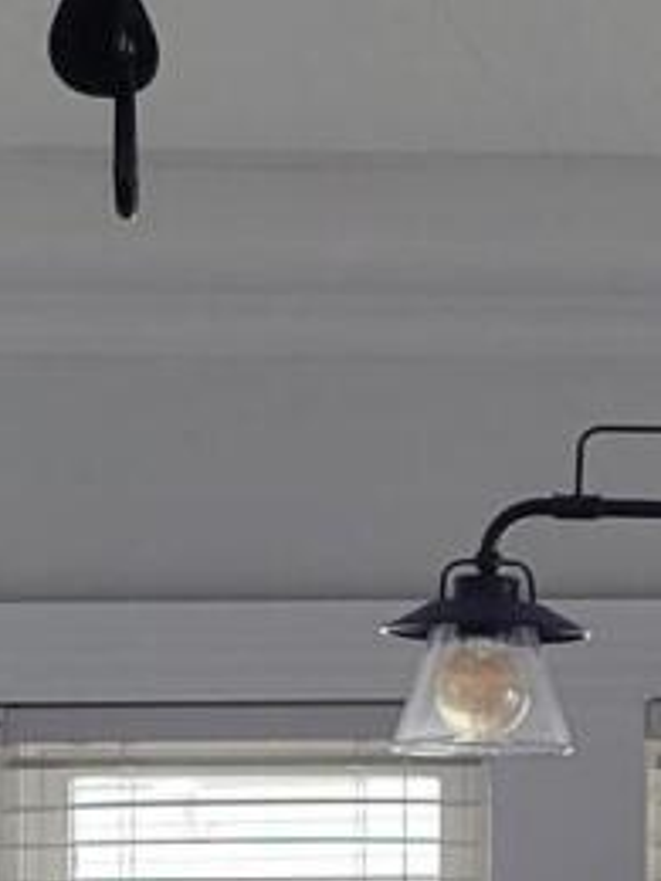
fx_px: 5092
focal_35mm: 200
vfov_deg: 9.8
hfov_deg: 7.1
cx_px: 1505
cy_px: 891
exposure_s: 1/120
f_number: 1.8
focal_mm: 5.4
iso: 80
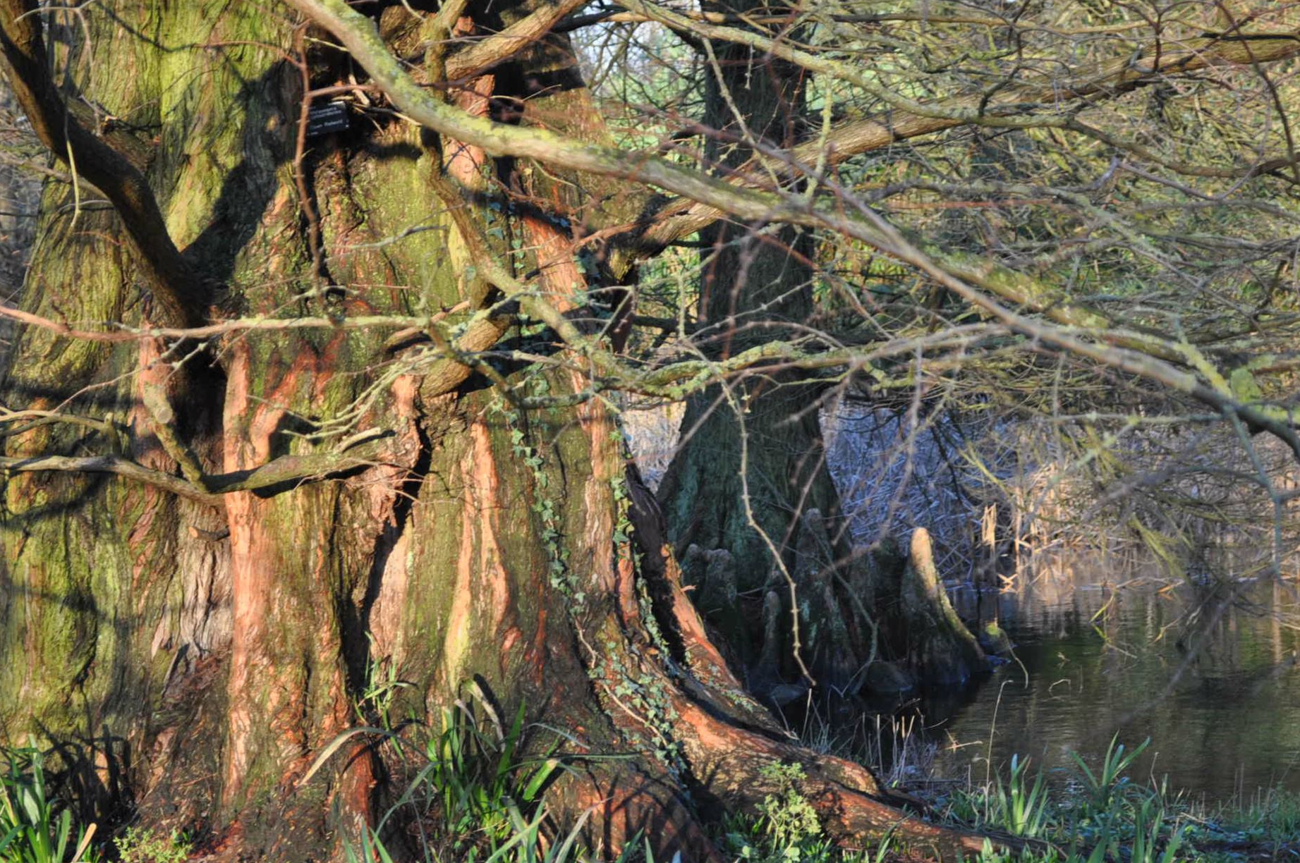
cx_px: 562
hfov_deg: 24.5
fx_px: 2993
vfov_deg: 16.4
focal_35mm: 83
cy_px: 462
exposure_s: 1/125
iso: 400
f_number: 5.6
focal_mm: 48
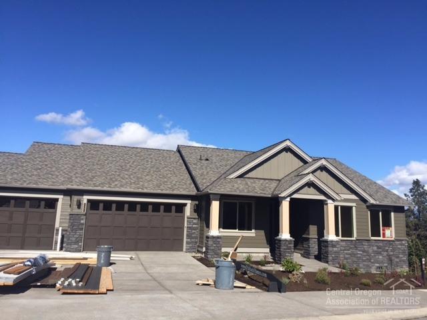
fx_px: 358
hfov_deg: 61.7
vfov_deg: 48.2
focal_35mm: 29
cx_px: 214
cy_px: 160
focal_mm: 4.15
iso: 32
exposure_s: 1/2326
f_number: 2.2
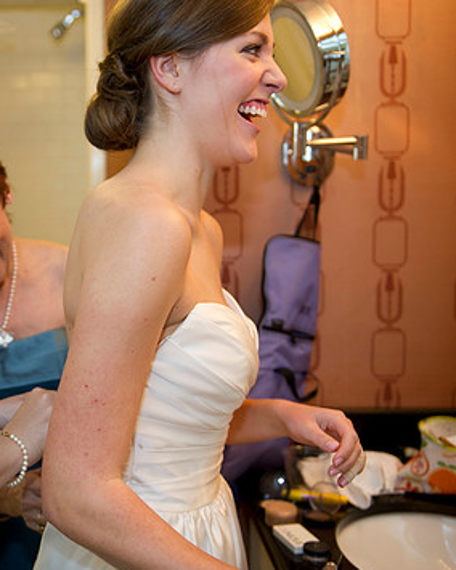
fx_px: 827
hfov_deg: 30.0
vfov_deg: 38.0
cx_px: 83
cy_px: 268
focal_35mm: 49
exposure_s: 1/125
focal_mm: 32
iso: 640
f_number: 2.8
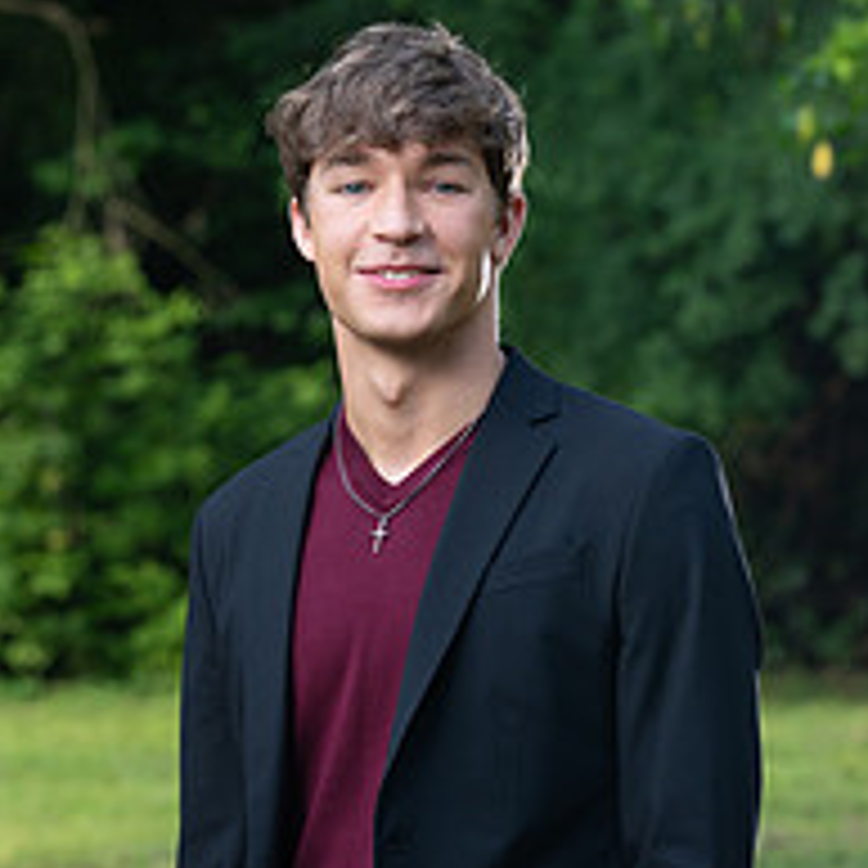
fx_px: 8426
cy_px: 603
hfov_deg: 5.9
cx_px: 409
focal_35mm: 297
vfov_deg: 5.9
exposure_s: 1/200
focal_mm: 150
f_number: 8
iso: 400
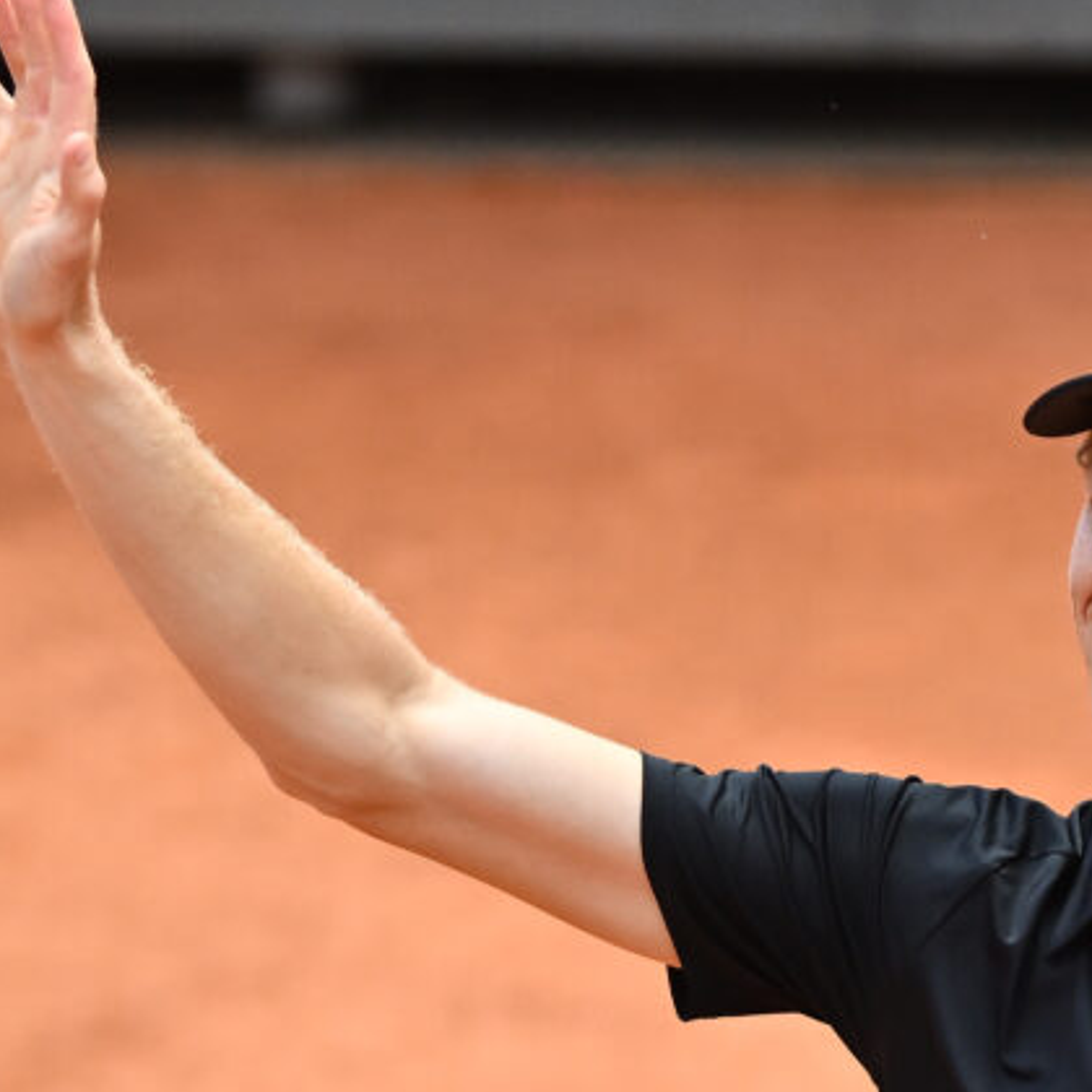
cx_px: 1071
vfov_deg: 2.8
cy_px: 586
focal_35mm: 622
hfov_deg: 2.8
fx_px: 22199
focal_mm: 300
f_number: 3.2
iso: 500
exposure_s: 1/2000
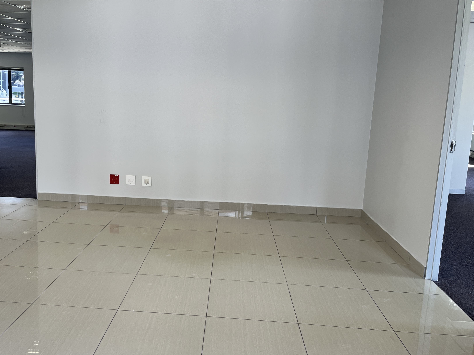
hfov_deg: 56.4
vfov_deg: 44.1
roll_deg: -2.2
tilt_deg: -10.1
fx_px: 438
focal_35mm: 32
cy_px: 164
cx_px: 189
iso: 32
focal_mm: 5.1
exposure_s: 1/100
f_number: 1.6
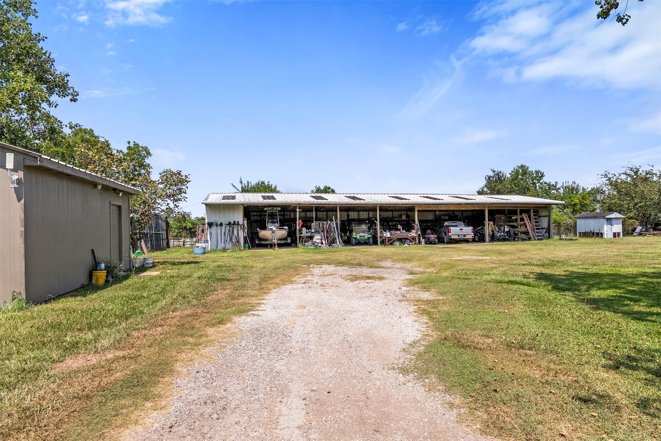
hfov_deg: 84.0
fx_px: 367
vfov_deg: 61.9
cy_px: 220
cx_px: 330
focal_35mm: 20
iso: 800
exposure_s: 1/2000
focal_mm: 13.4
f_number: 9
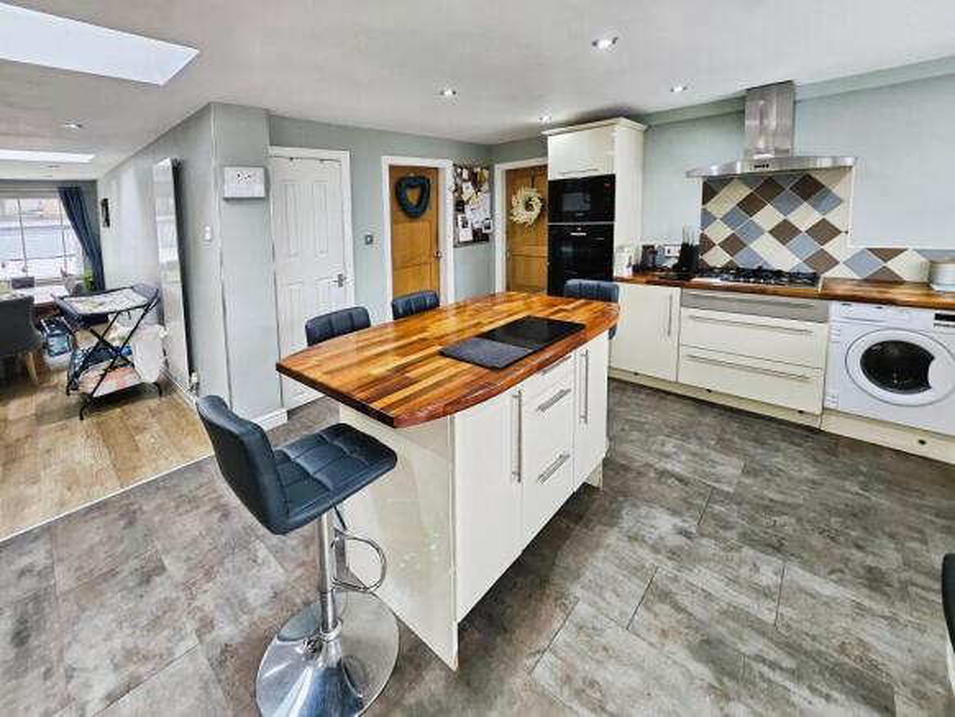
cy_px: 358
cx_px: 478
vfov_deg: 90.0
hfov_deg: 106.2
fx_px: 359
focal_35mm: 13
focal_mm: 1.7
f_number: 2.2
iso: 125
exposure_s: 1/50
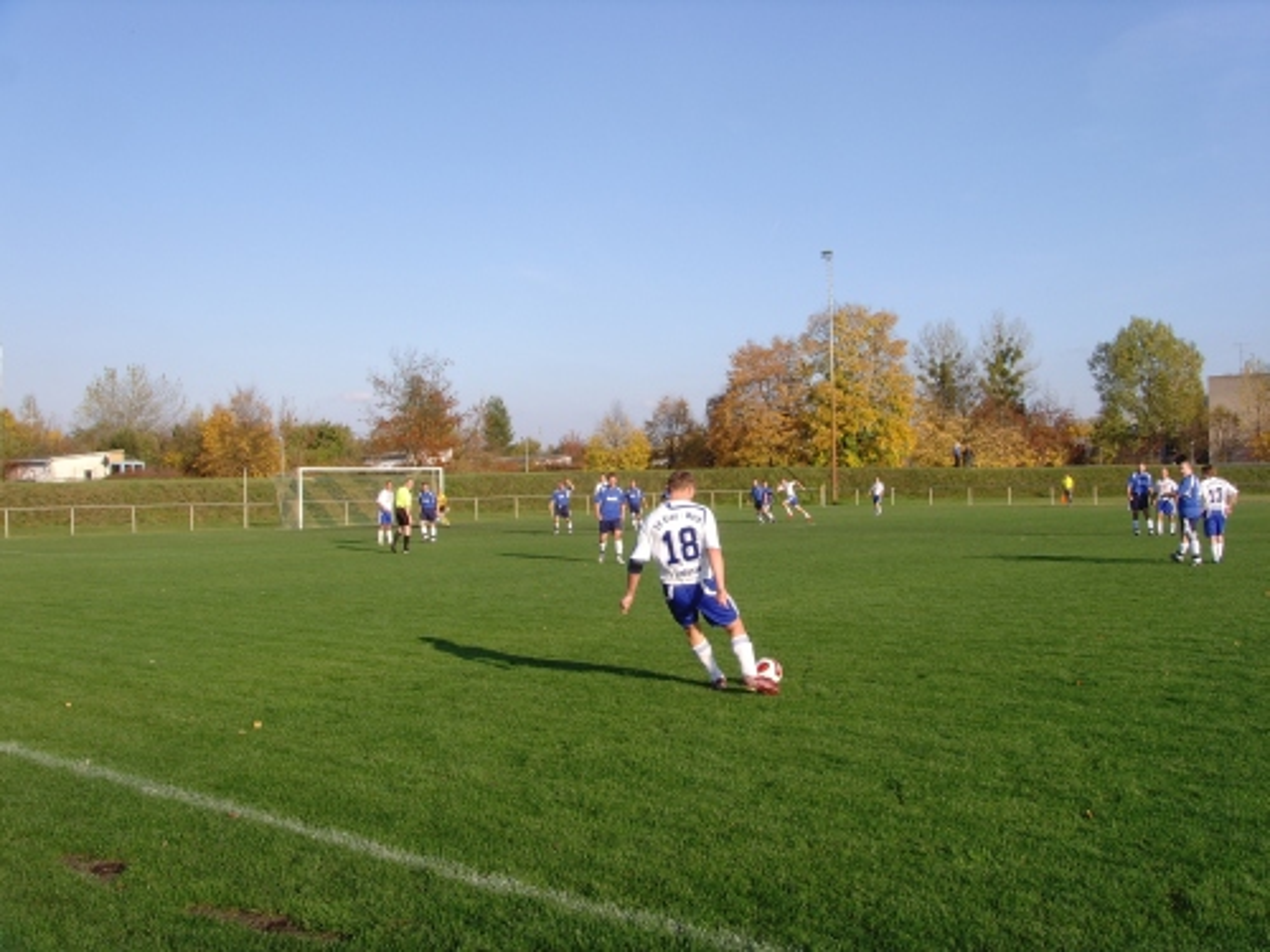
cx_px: 635
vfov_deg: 36.8
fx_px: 1431
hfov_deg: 47.9
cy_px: 476
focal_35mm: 39
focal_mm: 6.6
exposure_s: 1/180
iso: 80
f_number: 6.3
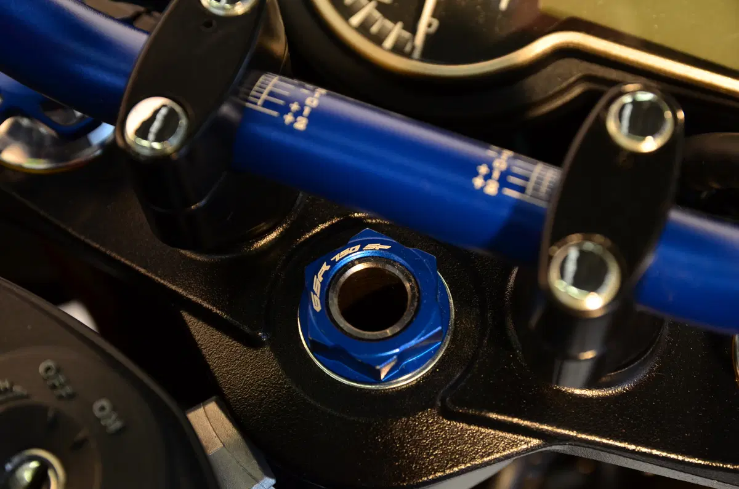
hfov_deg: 27.0
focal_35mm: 75
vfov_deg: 18.1
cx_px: 370
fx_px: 1537
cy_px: 244
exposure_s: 1/60
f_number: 4
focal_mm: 50
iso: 400
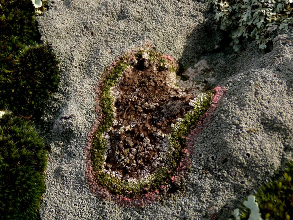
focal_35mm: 43
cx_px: 149
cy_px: 111
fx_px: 364
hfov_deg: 43.8
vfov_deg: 33.6
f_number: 3.7
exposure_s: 1/640
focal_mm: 7.5
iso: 80
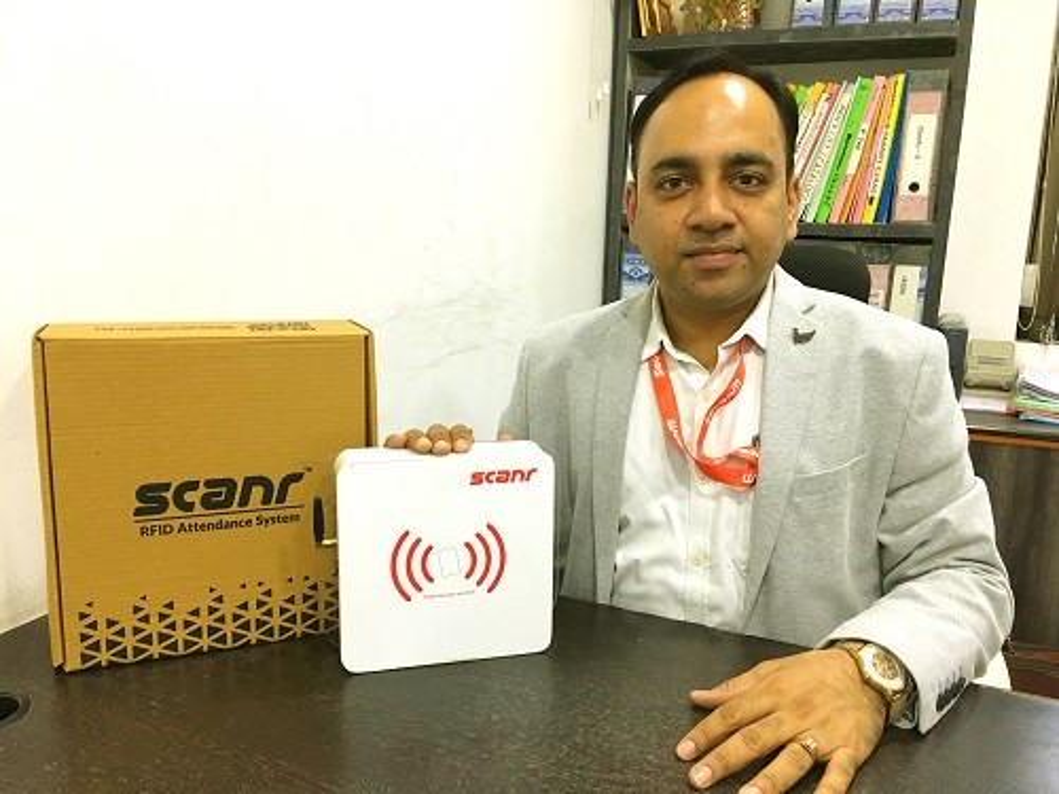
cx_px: 530
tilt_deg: -10.9
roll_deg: -1.1
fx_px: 887
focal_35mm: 29
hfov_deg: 61.7
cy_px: 397
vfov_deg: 48.2
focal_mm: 4.15
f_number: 2.2
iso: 125
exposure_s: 1/33
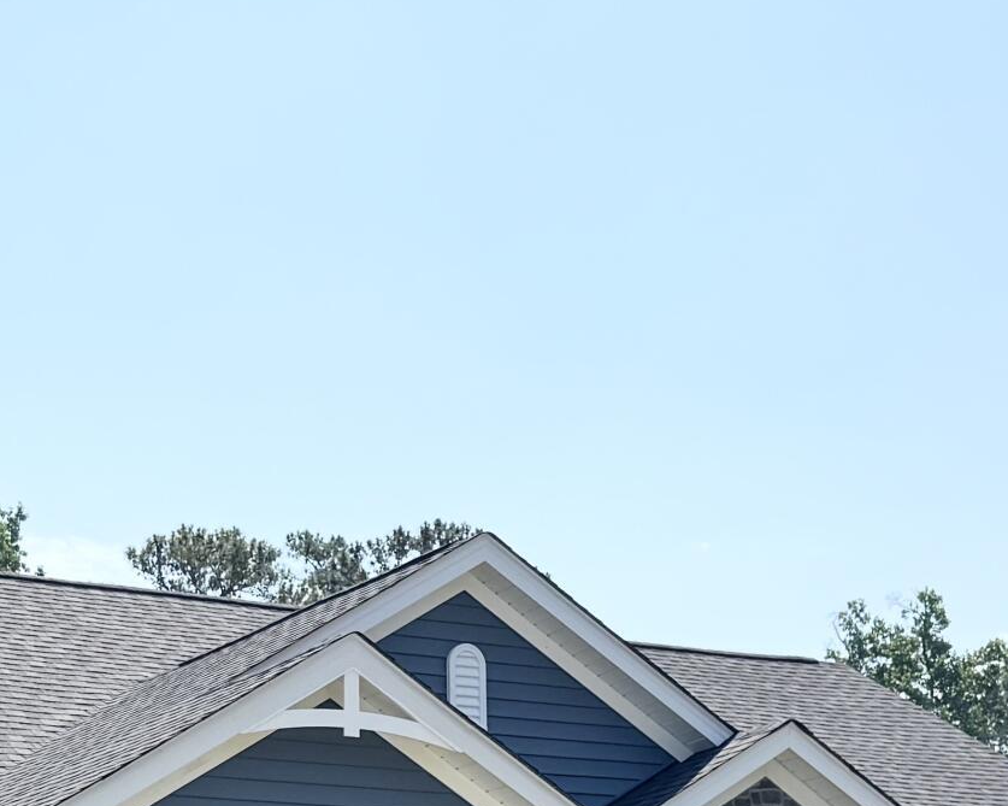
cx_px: 320
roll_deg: +0.9
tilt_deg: -0.2
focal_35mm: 84
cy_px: 1165
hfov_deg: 22.6
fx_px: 2505
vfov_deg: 16.8
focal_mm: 6.76
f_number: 1.78
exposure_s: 1/5814
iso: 80
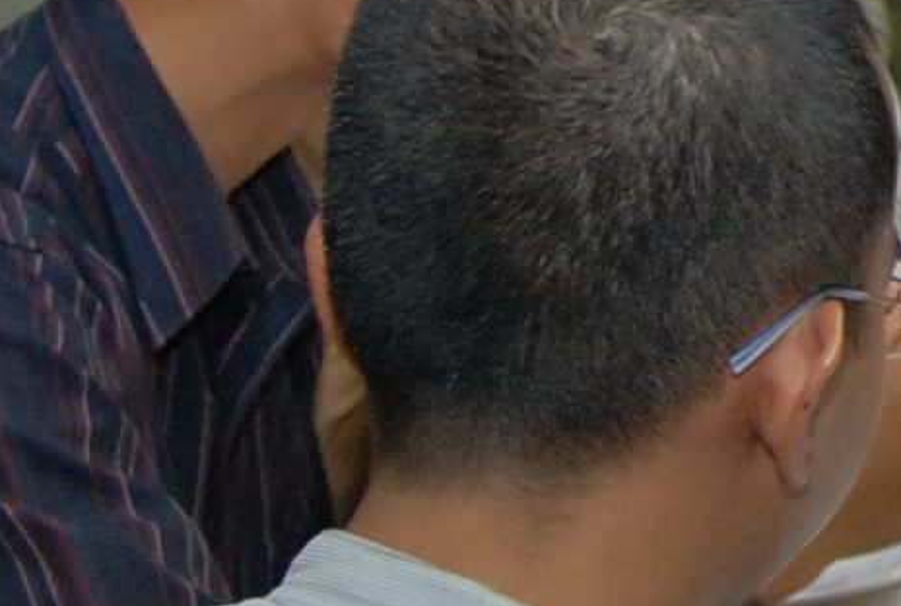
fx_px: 3993
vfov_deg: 8.5
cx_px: 1627
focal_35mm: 159
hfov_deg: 11.9
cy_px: -223
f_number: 2.8
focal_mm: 17
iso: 500
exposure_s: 1/60
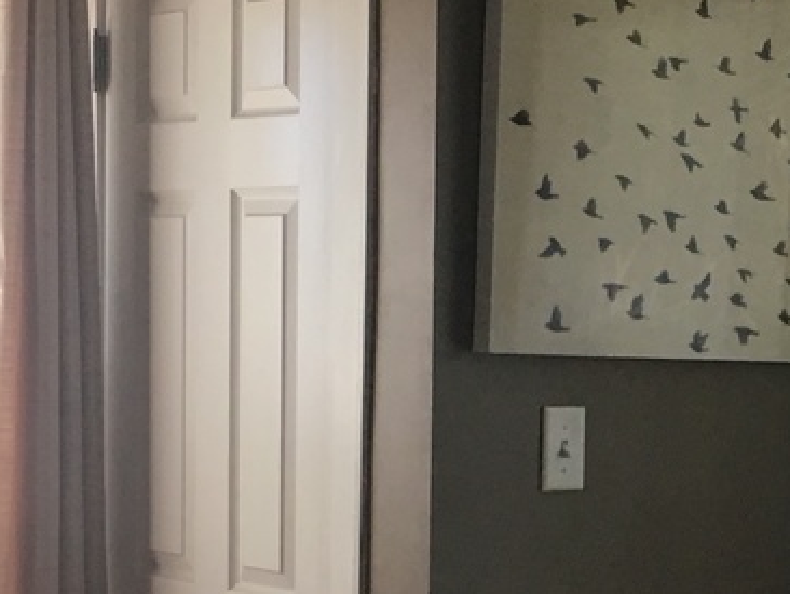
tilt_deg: -3.8
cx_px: 805
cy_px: 488
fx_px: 2603
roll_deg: -0.2
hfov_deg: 16.9
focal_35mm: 114
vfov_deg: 12.9
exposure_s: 1/30
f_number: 2.2
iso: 40
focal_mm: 4.15
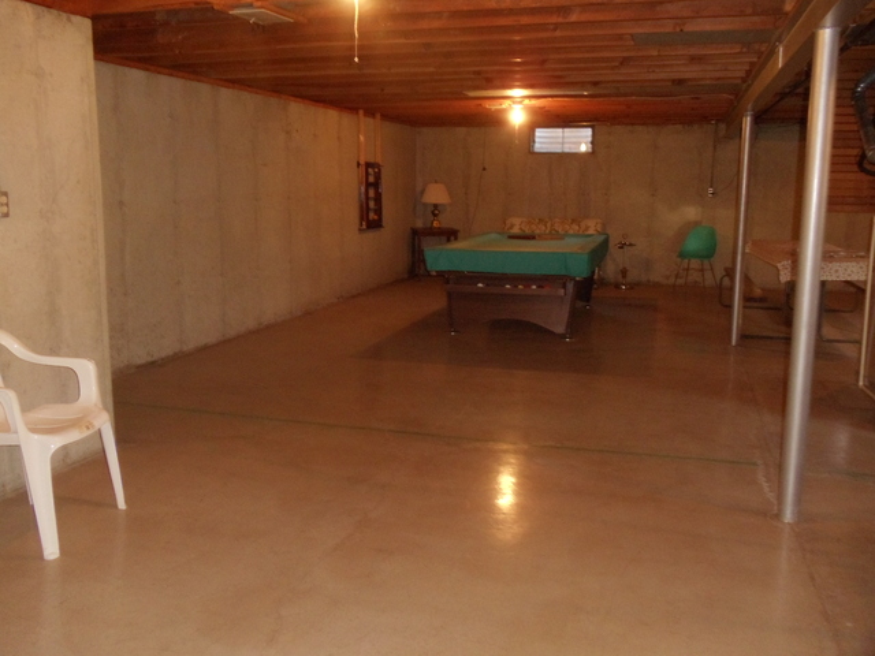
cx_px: 438
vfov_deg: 32.9
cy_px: 328
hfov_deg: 42.9
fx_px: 1112
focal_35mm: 44
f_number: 3.5
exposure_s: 1/8
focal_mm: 6
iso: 400
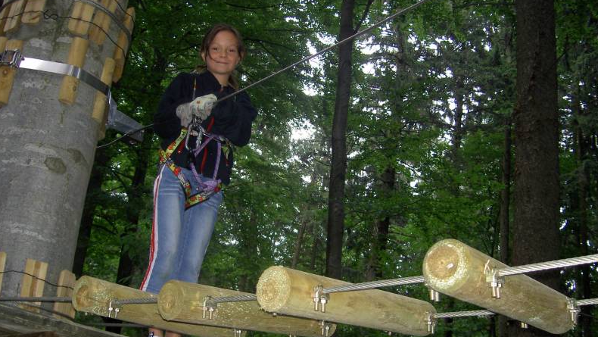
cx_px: 299
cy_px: 183
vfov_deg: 27.7
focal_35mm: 43
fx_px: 682
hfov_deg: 47.3
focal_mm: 8
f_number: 2.8
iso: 100
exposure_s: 1/60
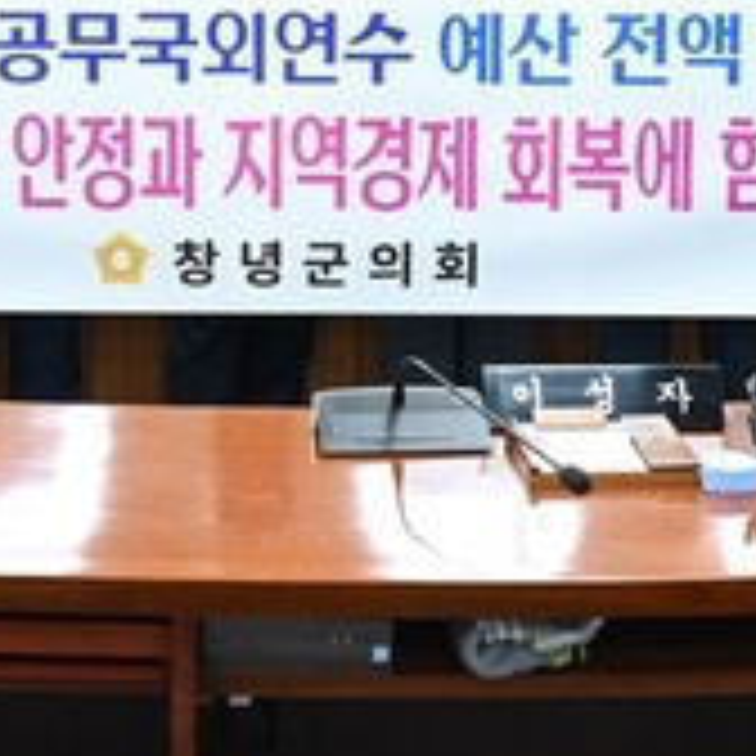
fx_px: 2273
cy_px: -36
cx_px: 234
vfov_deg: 18.3
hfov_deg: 18.8
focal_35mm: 92
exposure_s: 1/125
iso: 4000
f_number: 7.1
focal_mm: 29
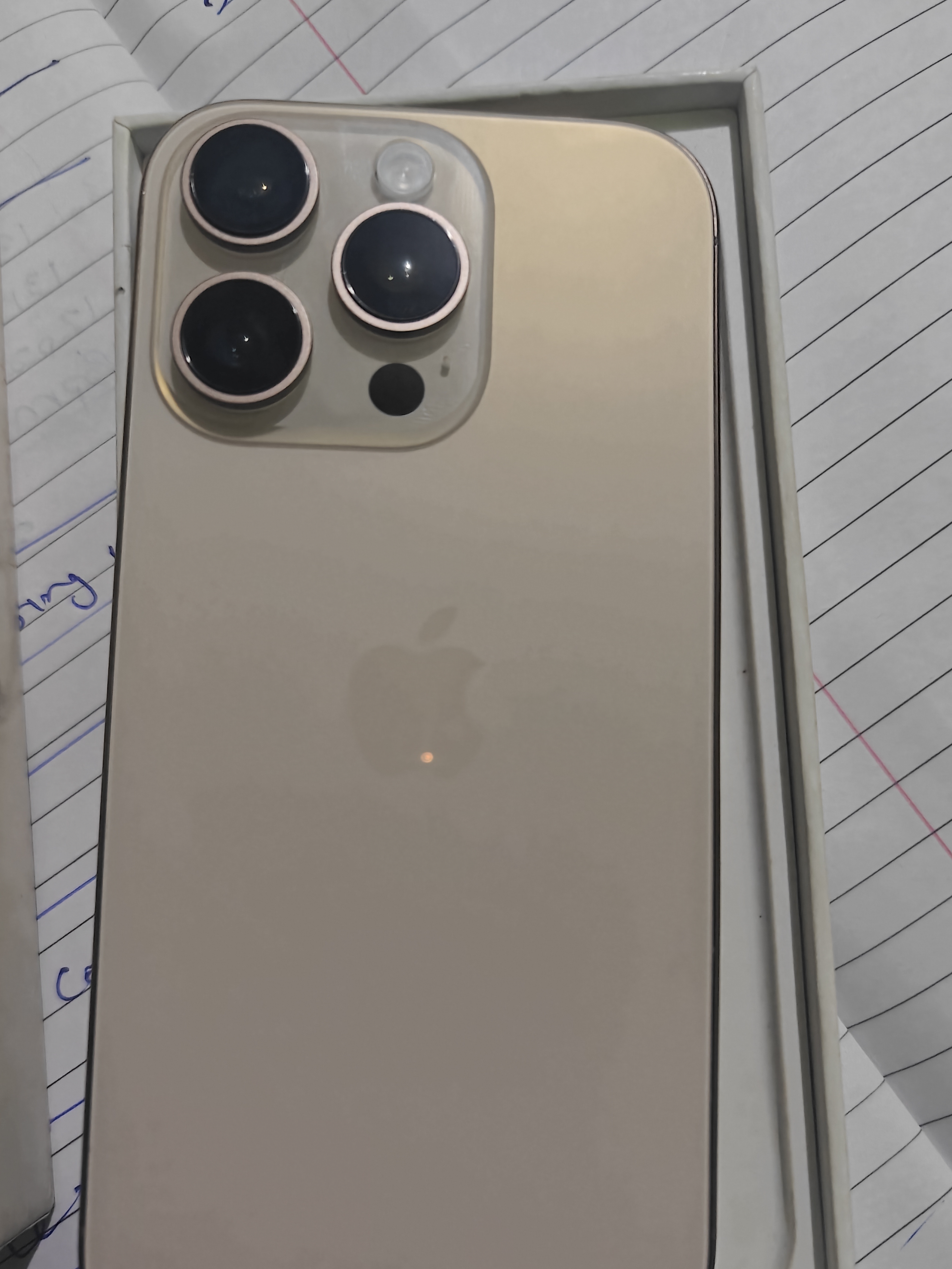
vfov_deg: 63.2
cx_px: 478
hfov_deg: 49.7
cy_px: 721
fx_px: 1027
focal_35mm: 28
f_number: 1.7
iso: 2000
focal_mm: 6.06
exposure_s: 1/50
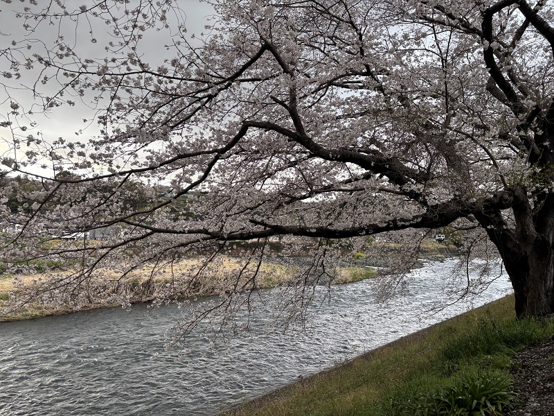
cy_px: 208
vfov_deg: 53.1
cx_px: 277
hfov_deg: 67.3
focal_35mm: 26
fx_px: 416
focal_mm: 5.96
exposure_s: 1/121
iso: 40
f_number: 1.6
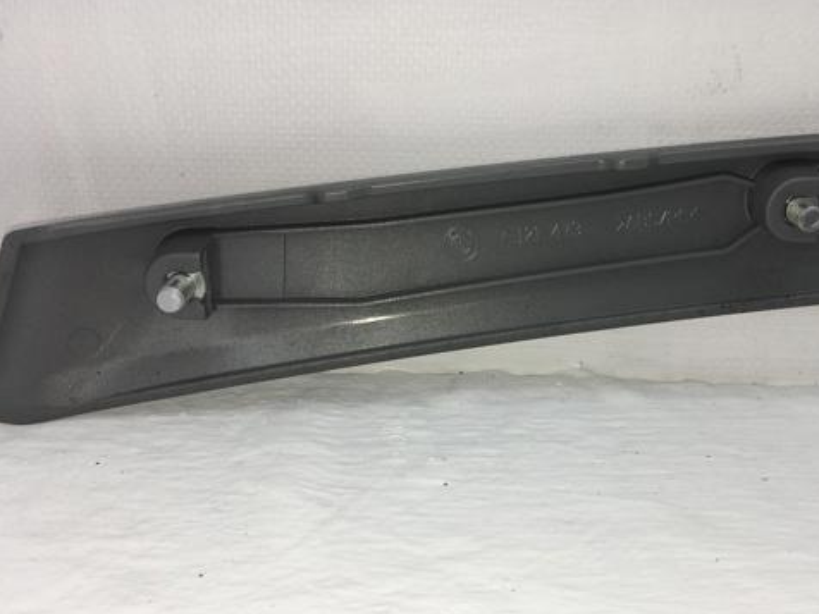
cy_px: 344
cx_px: 482
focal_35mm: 39
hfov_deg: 47.6
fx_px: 923
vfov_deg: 36.8
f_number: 2.2
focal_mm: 4.15
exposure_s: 1/493
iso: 25
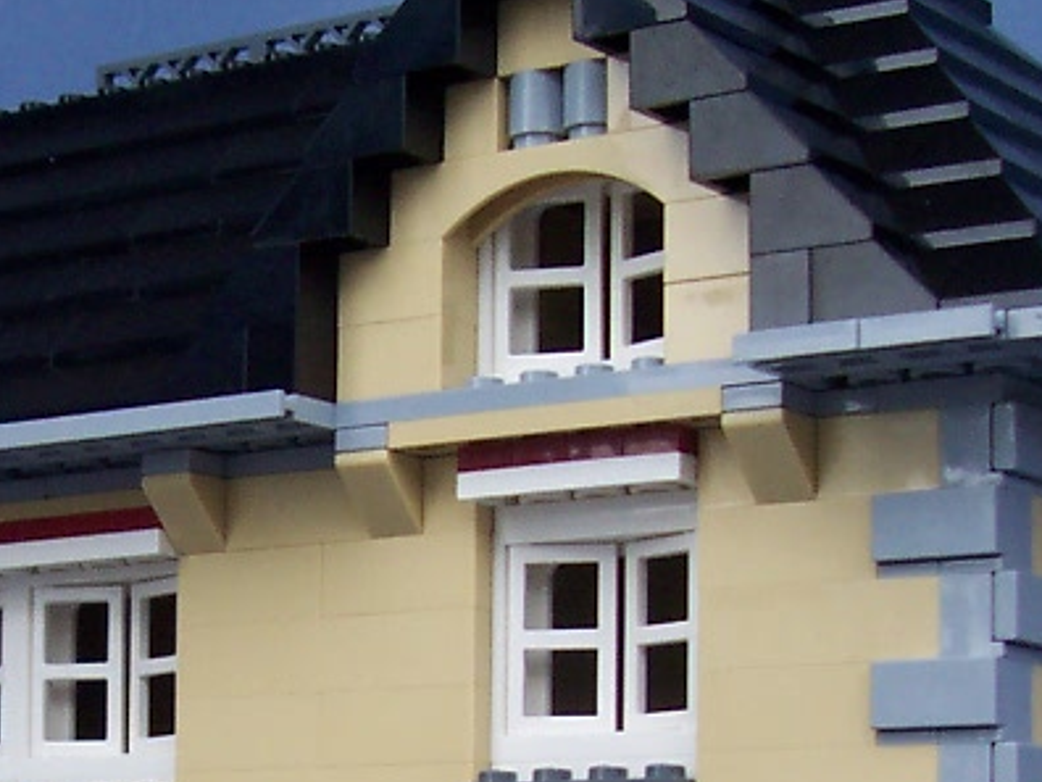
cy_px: 869
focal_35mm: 112
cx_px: 168
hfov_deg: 17.4
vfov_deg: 13.0
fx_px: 3371
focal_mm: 5.6
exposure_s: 1/350
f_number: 2.8
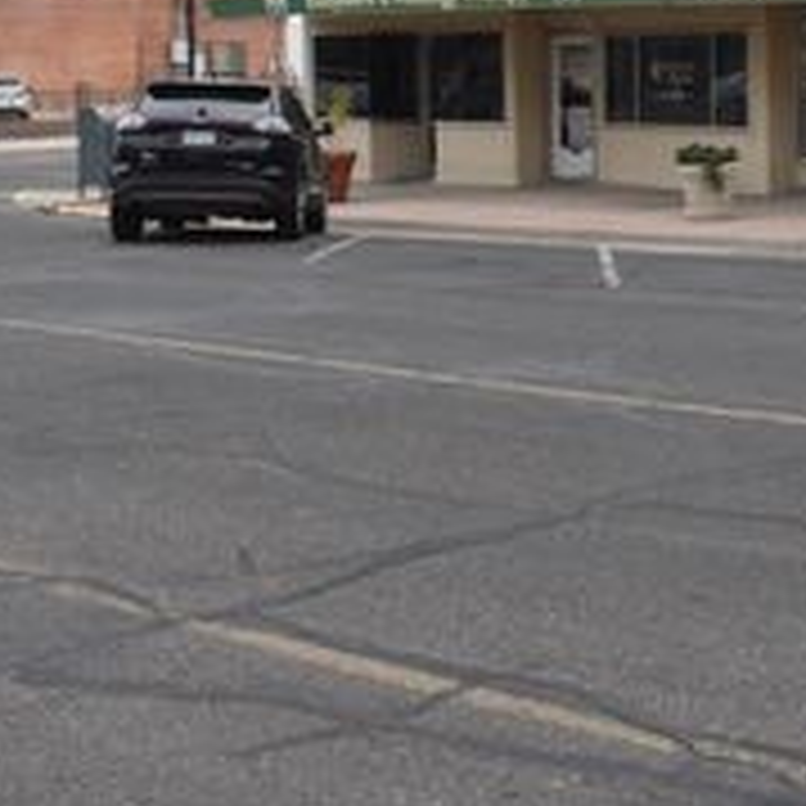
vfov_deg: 23.7
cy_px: 101
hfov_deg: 23.3
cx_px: 811
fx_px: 1870
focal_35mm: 71
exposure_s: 1/400
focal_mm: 20
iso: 800
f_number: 20
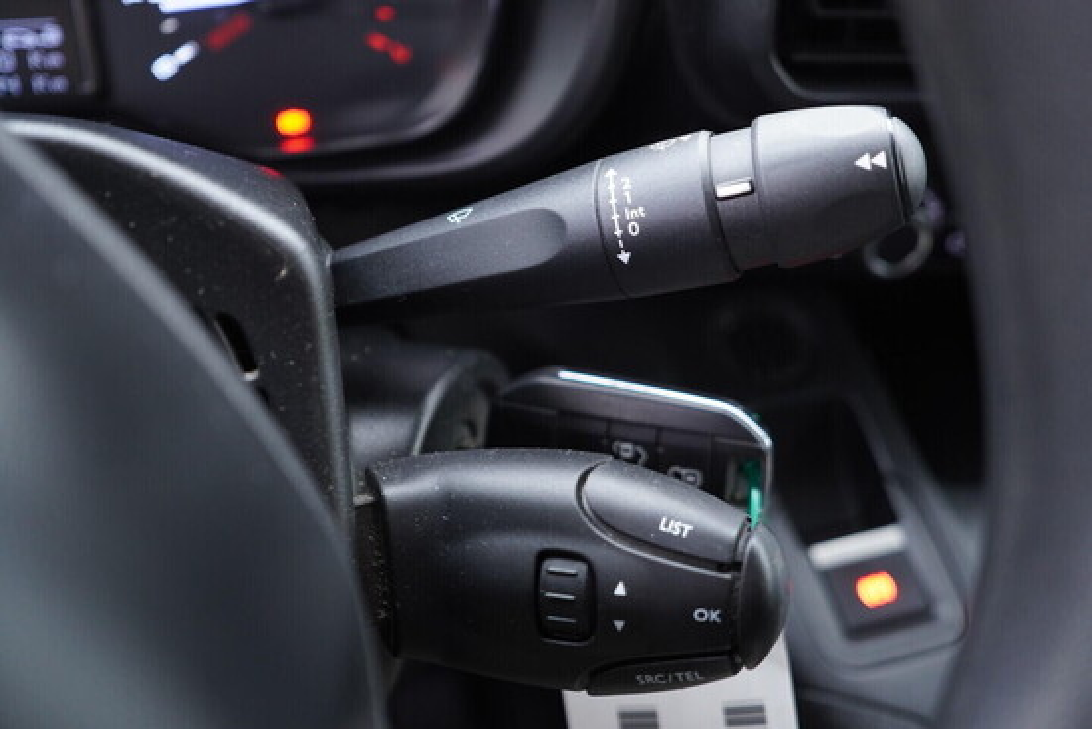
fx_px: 1092
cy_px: 364
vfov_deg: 36.9
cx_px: 546
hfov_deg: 53.1
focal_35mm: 36
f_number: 2.8
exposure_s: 1/40
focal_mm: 24
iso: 640
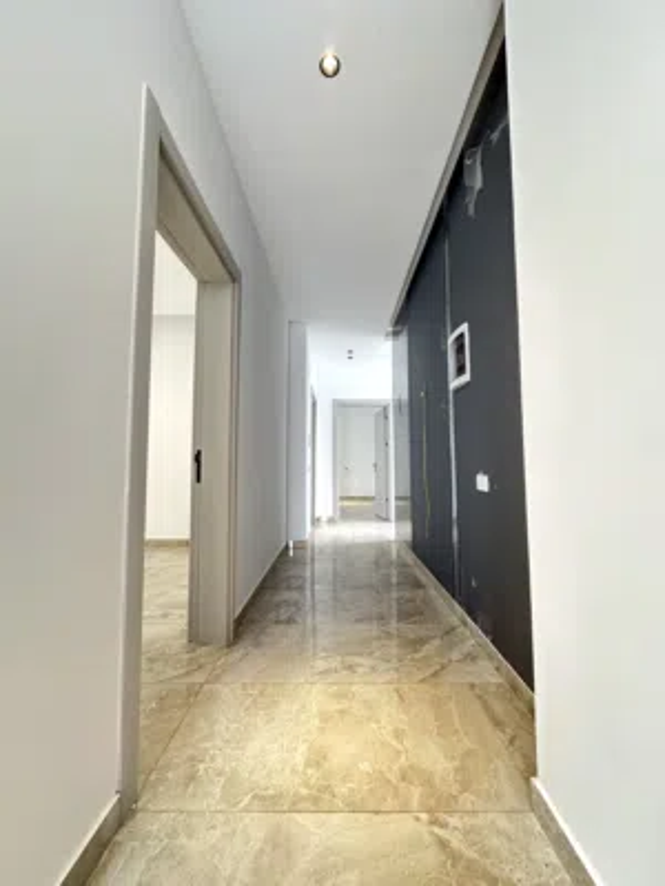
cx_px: 332
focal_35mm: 14
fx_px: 359
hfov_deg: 85.7
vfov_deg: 102.1
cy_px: 443
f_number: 2.2
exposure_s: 1/100
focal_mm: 2.22
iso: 320
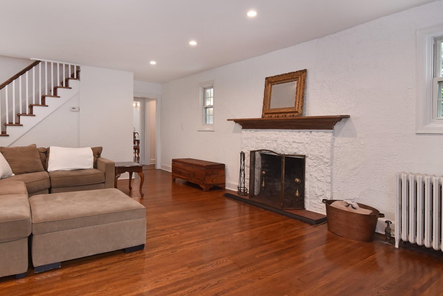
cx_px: 203
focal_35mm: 21
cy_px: 134
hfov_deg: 82.0
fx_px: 254
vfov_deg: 60.3
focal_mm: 11
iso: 640
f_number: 8
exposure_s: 1/25
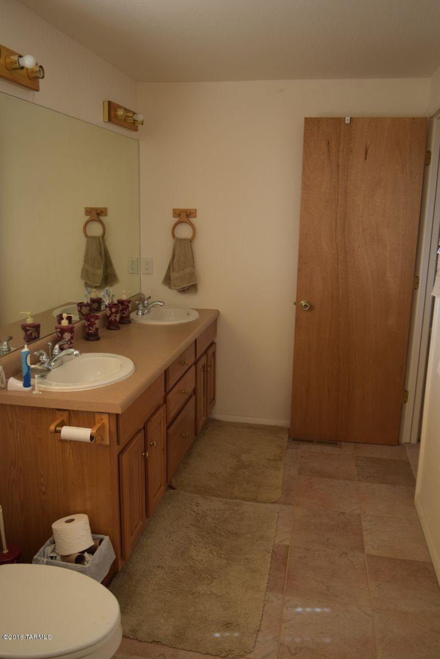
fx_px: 550
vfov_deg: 61.9
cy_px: 330
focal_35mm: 30
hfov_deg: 43.6
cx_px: 220
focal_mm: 20
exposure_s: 1/50
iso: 400
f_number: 3.5
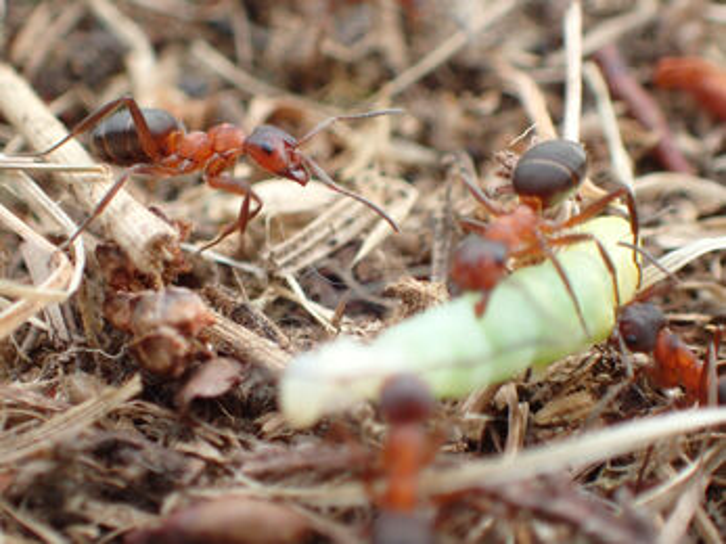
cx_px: 363
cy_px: 272
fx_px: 2097
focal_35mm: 100
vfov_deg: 14.8
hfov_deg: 19.6
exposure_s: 1/400
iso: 400
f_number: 4.9
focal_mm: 18
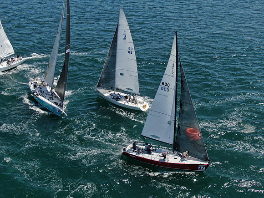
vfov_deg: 33.6
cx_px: 132
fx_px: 328
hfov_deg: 43.9
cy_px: 99
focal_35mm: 43
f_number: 3.6
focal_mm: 7.39
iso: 100
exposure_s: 1/1000
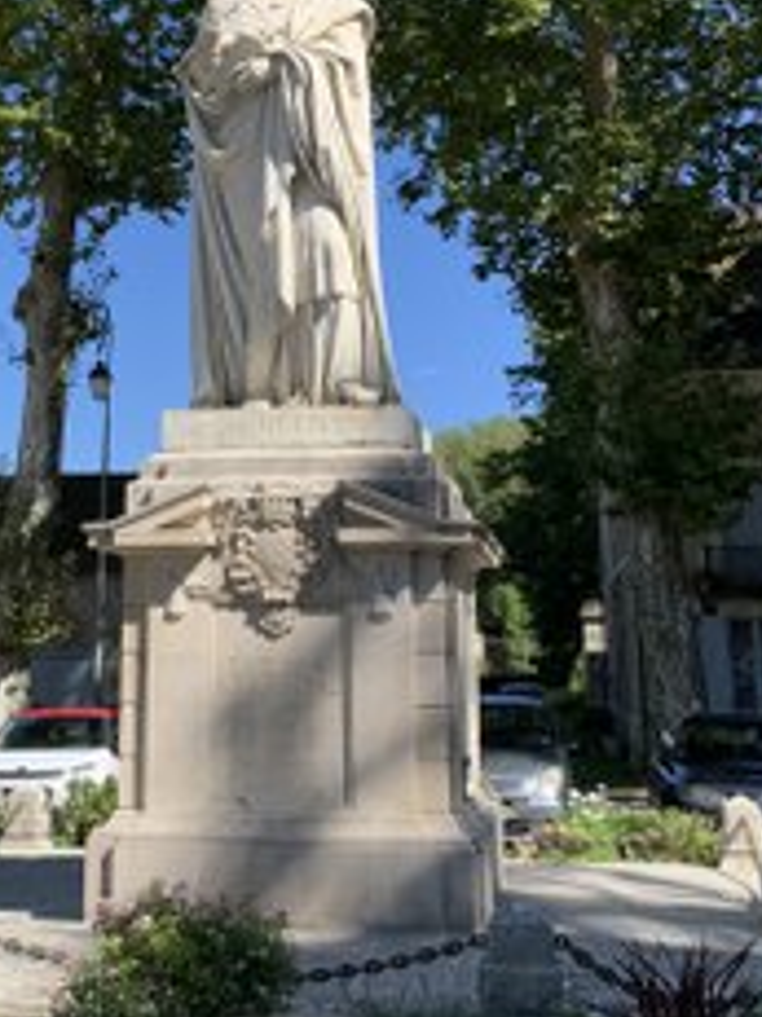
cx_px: 277
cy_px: 269
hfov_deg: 26.9
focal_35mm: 54
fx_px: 1586
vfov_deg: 34.9
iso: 25
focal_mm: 4.25
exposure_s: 1/1163
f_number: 1.8
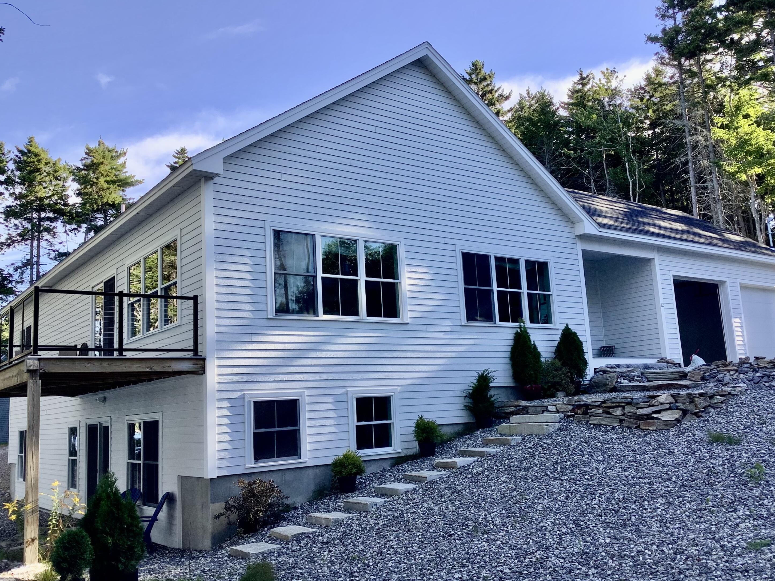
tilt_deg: +10.1
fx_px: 716
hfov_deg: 56.8
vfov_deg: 44.2
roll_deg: +2.1
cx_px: 397
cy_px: 289
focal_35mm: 32
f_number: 2.4
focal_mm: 3.3
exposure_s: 1/220
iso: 25
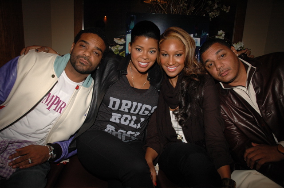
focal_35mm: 27
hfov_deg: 67.4
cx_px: 142
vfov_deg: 47.8
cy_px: 94
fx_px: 213
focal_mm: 18
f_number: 5.6
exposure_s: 1/60
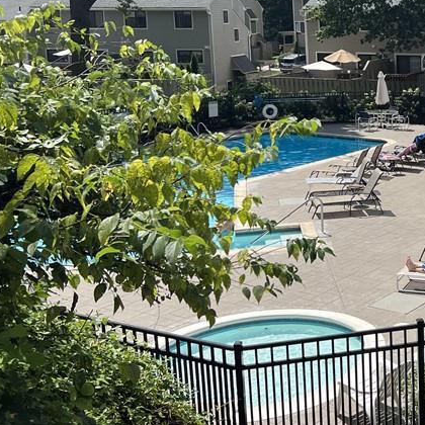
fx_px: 778
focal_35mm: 56
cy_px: 147
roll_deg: +0.4
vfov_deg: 30.4
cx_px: 497
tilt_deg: -10.2
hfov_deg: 27.3
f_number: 1.5
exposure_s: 1/3356
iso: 50
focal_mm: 5.7
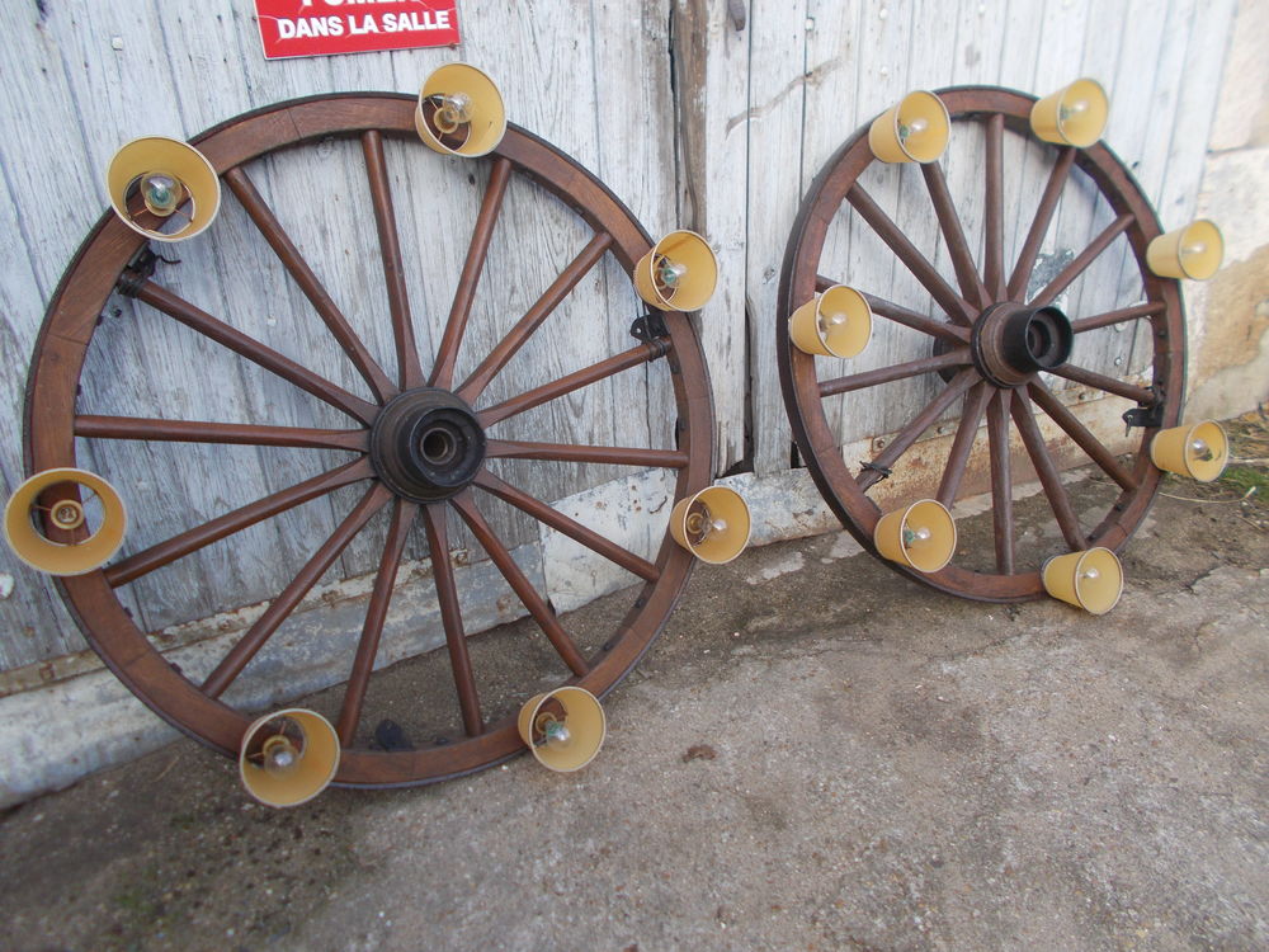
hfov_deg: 67.3
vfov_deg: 53.1
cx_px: 634
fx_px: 953
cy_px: 476
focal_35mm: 26
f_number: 3.2
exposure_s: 1/125
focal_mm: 4.6
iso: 80
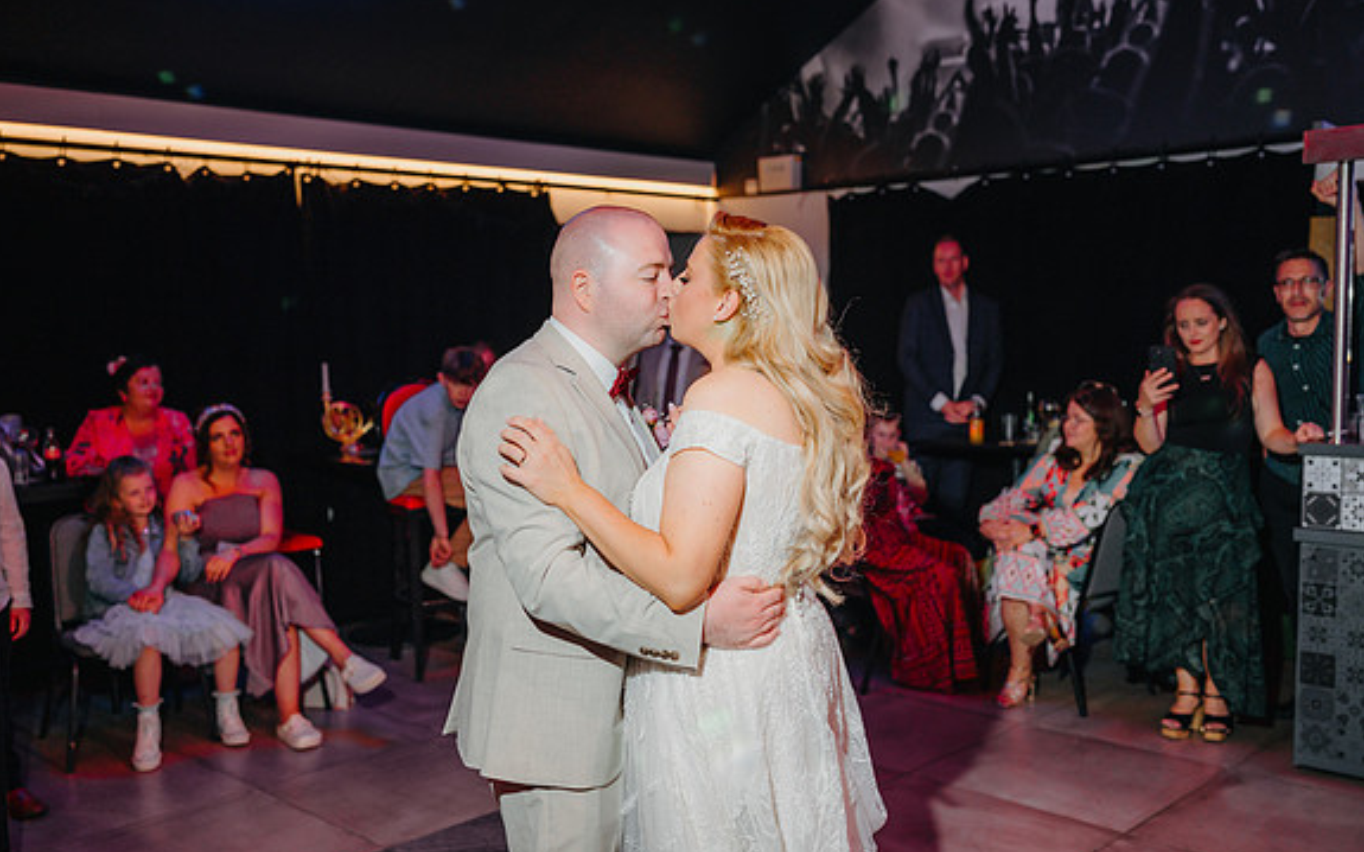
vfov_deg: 35.3
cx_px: 681
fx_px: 1338
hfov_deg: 54.0
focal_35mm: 36
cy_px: 452
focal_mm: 35
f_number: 2.2
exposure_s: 1/200
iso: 200
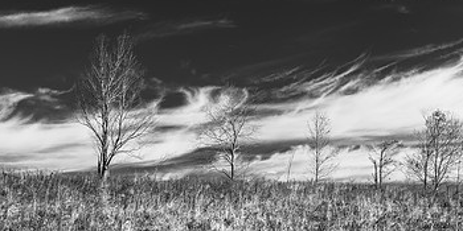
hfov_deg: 24.3
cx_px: 348
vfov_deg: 12.4
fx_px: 1065
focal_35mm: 89
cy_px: 109
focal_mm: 50
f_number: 13
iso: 64
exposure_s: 1/20
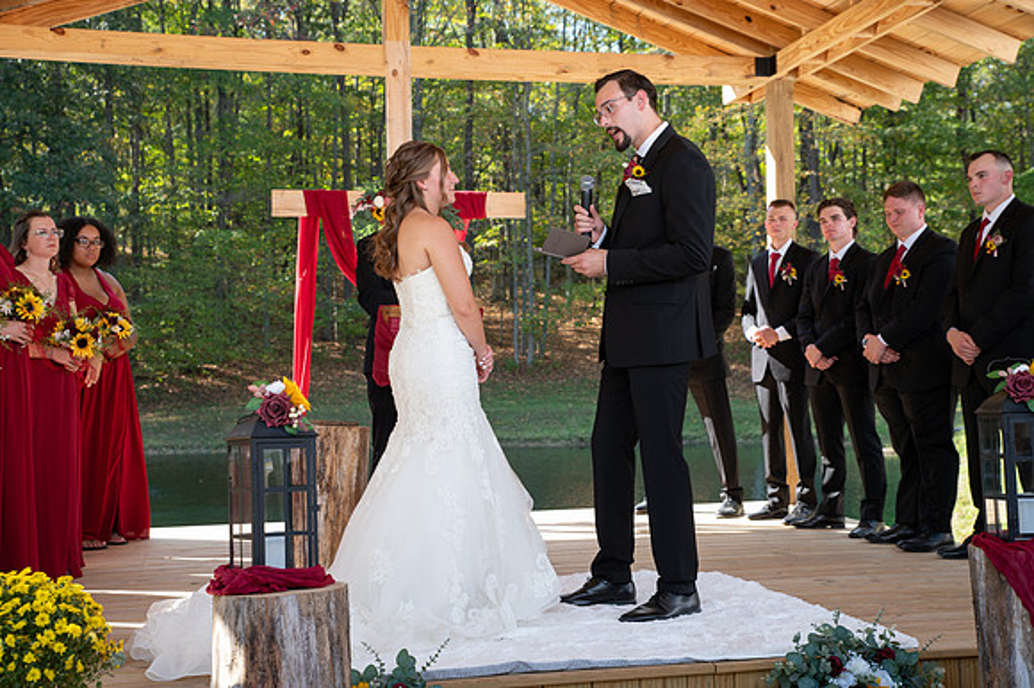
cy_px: 344
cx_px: 517
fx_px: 1378
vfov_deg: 28.0
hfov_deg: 41.1
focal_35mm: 48
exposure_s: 1/200
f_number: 4.5
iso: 320
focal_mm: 48
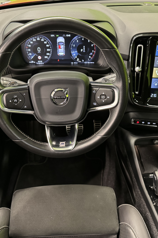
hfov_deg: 38.9
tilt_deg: -39.2
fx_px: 224
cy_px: 120
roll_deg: +0.0
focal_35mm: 34
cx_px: 76
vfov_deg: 55.8
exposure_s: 1/39
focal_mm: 6.76
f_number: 1.78
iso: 1000
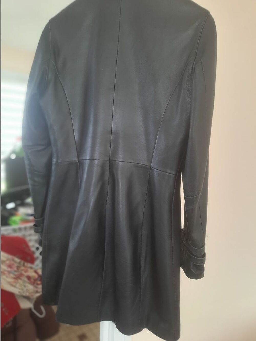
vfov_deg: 69.4
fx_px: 246
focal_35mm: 25
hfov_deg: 54.9
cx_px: 128
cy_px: 170
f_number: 2
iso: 100
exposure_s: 1/50
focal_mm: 4.6
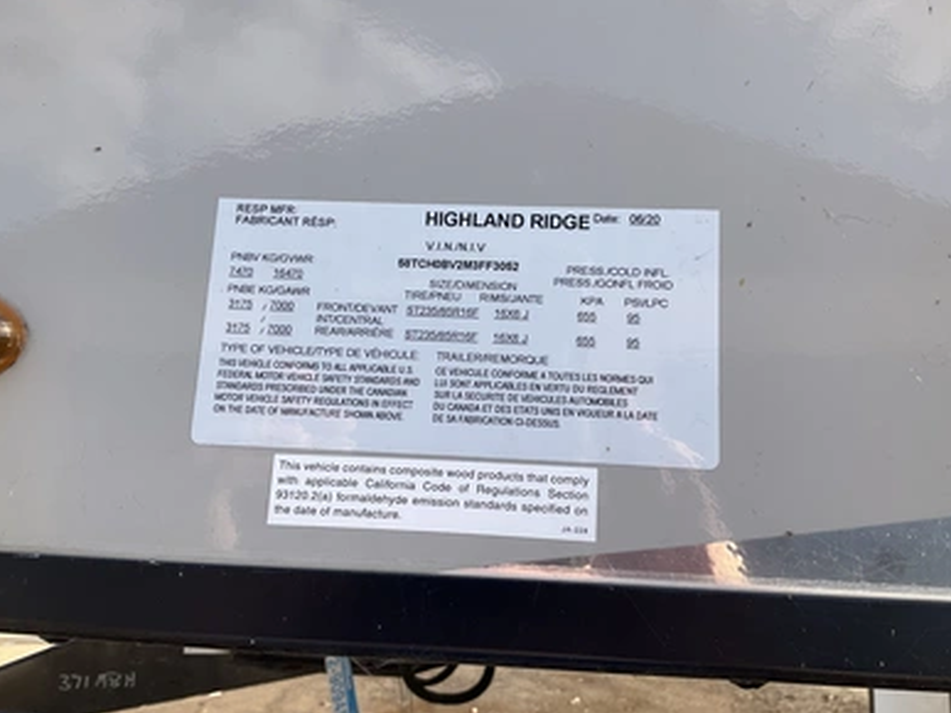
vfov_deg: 46.8
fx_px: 824
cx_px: 479
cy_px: 356
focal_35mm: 30
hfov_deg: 60.0
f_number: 1.8
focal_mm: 3
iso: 25
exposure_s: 1/606
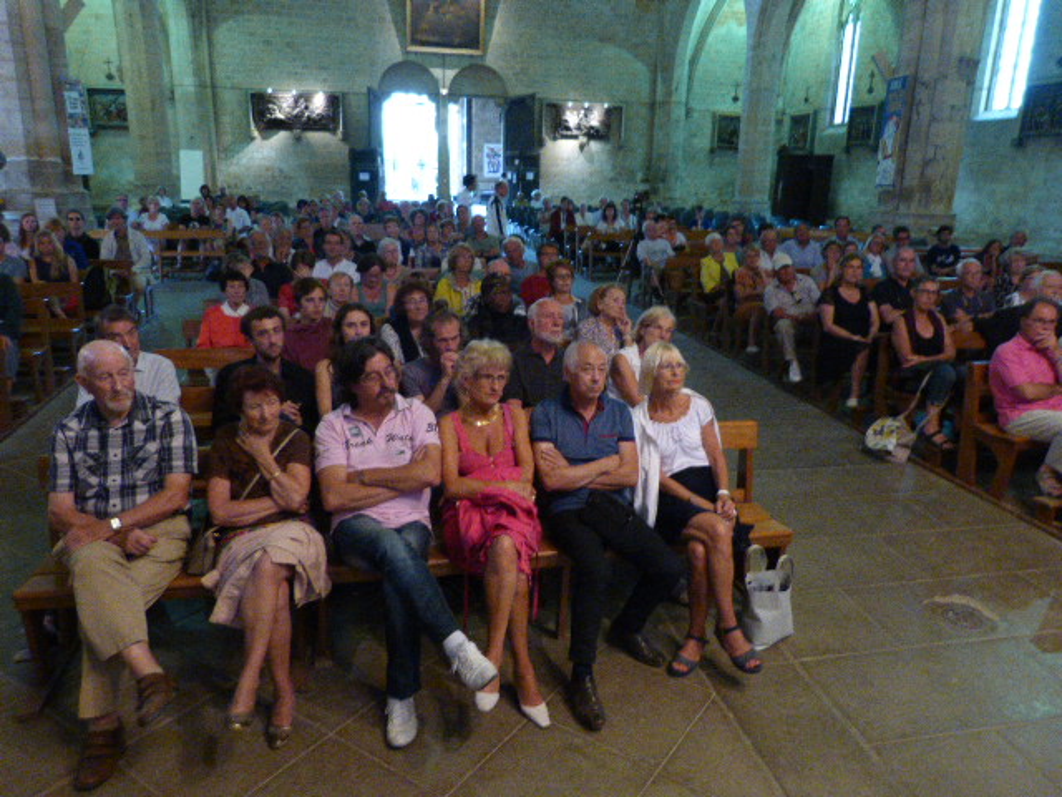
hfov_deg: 69.4
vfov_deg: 54.9
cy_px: 398
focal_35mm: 25
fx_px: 767
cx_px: 531
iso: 1250
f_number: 2.8
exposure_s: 1/15
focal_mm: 4.5
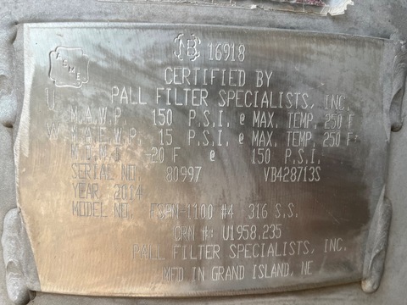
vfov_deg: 53.1
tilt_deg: -7.6
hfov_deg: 67.3
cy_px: 152
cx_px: 204
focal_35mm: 26
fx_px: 306
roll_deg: -0.7
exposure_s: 1/967
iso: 50
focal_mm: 5.1
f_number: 1.6
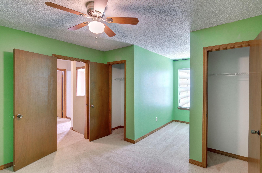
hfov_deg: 91.6
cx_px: 137
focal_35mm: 18
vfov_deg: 68.5
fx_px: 127
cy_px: 85
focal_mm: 11
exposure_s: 1/15
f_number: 9
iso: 400
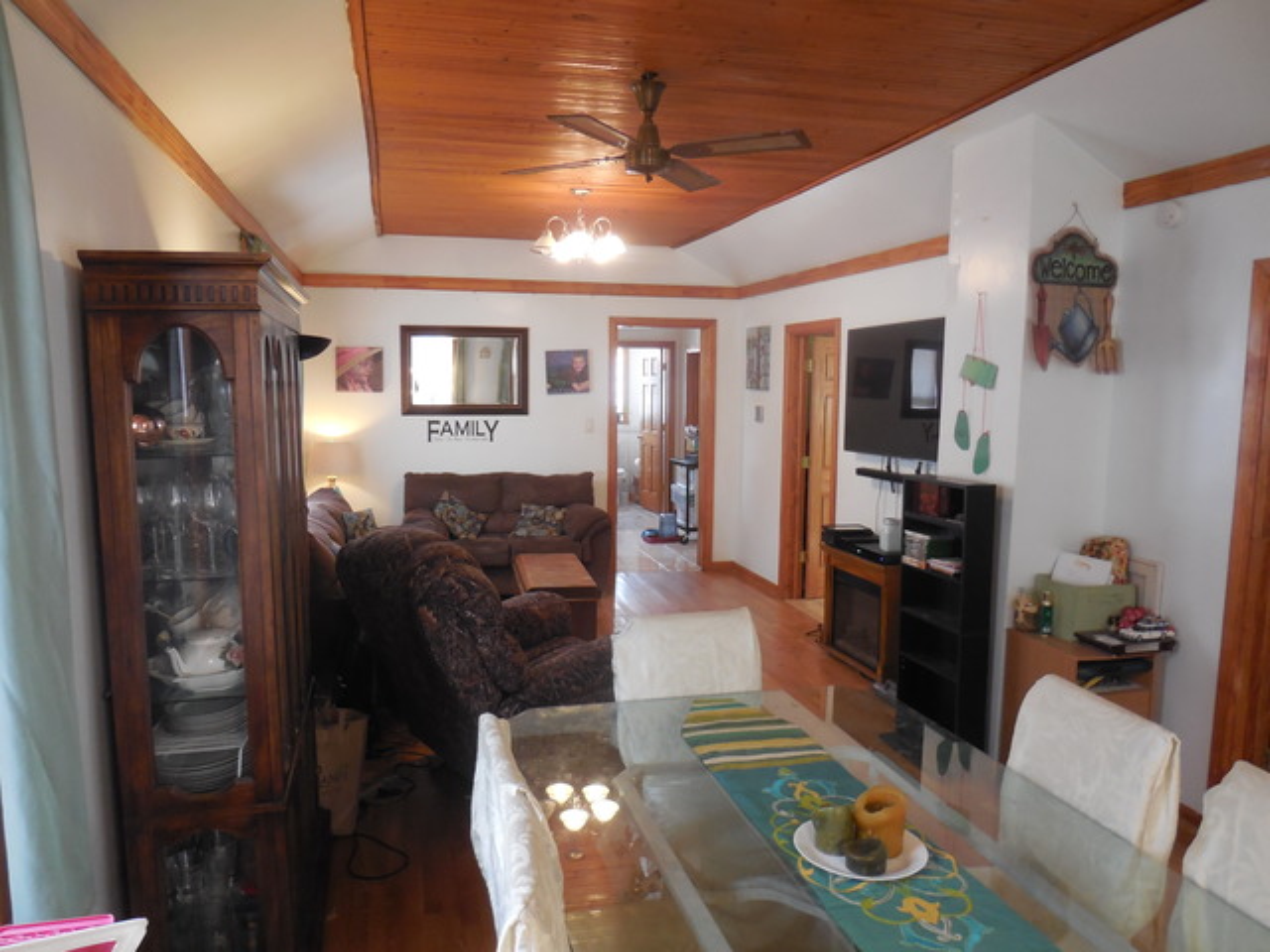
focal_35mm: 25
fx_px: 917
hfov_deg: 69.4
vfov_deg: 54.9
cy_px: 476
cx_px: 635
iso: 320
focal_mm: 4.5
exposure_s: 1/30
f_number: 3.1
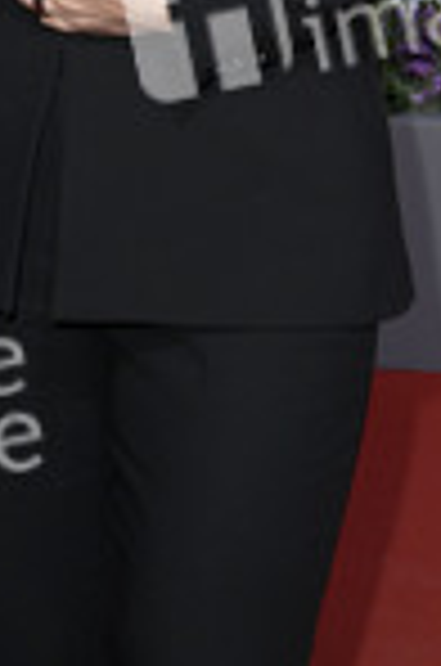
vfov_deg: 15.0
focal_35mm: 130
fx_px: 2400
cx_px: -58
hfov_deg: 10.4
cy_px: -230
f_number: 6.3
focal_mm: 48
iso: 800
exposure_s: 1/250
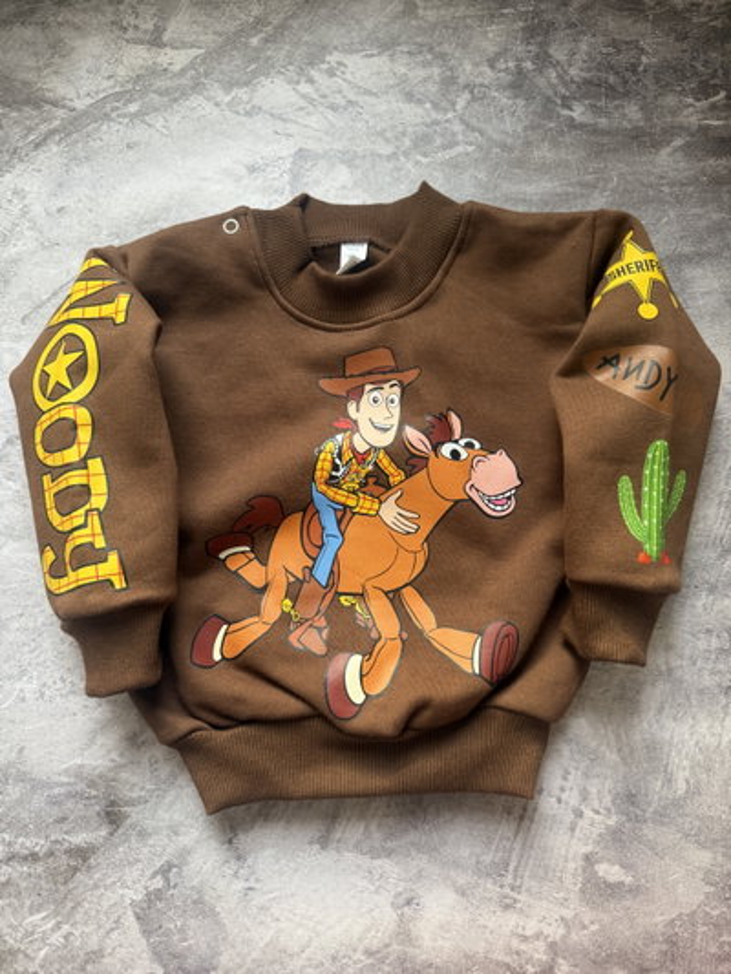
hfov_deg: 56.8
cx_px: 366
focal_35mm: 24
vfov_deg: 71.6
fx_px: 675
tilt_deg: -84.2
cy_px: 487
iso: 200
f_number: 1.78
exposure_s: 1/92
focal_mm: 6.76
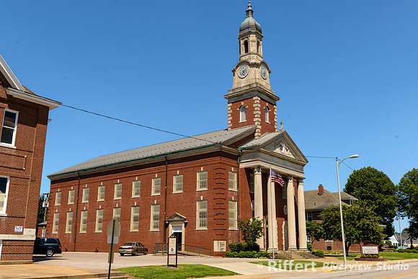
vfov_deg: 39.1
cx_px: 209
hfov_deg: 56.0
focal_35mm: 34
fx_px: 393
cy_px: 140
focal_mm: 32
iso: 100
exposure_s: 1/250
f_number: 10
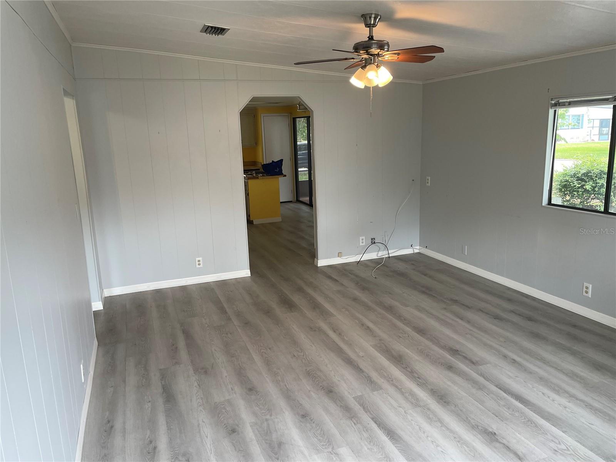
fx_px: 463
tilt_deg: -10.5
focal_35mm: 26
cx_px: 308
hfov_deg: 67.3
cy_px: 231
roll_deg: +2.4
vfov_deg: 53.1
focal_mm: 4.2
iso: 100
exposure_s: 1/120
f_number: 1.6
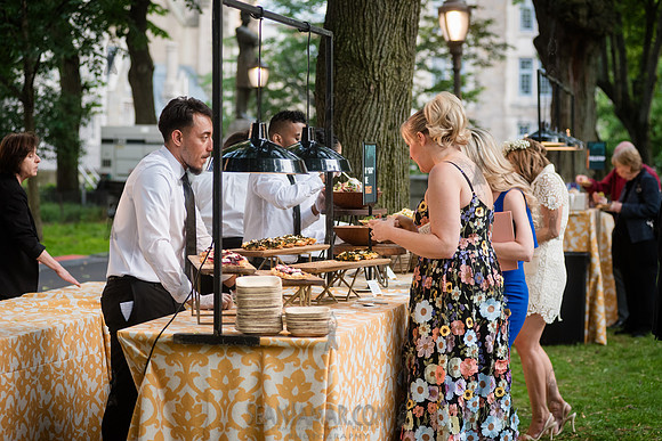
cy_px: 220
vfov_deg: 15.6
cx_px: 331
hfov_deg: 23.2
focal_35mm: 88
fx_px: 1611
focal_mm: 86
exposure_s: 1/640
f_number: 3.5
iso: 1000
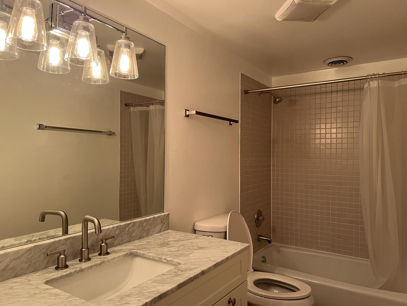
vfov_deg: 53.1
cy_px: 153
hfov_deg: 67.3
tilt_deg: +0.9
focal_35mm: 26
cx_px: 204
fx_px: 306
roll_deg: -0.3
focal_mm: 5.7
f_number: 1.5
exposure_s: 1/60
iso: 125
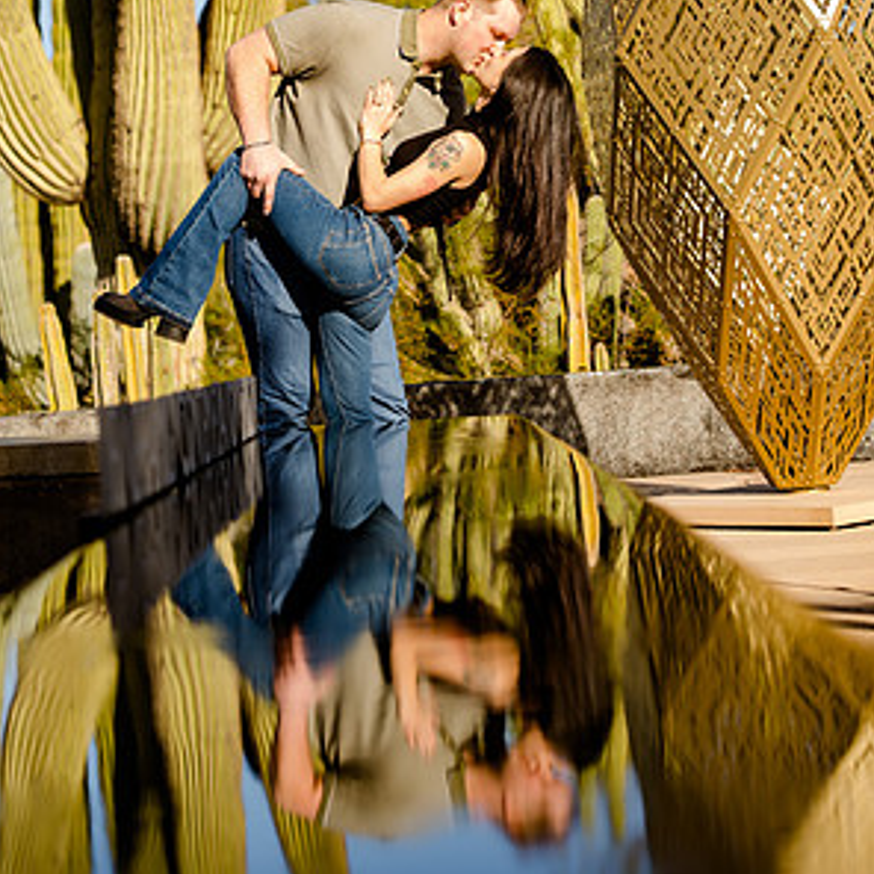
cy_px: 286
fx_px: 3171
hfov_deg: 15.7
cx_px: 434
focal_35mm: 111
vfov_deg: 15.7
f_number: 4
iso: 50
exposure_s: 1/320
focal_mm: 86
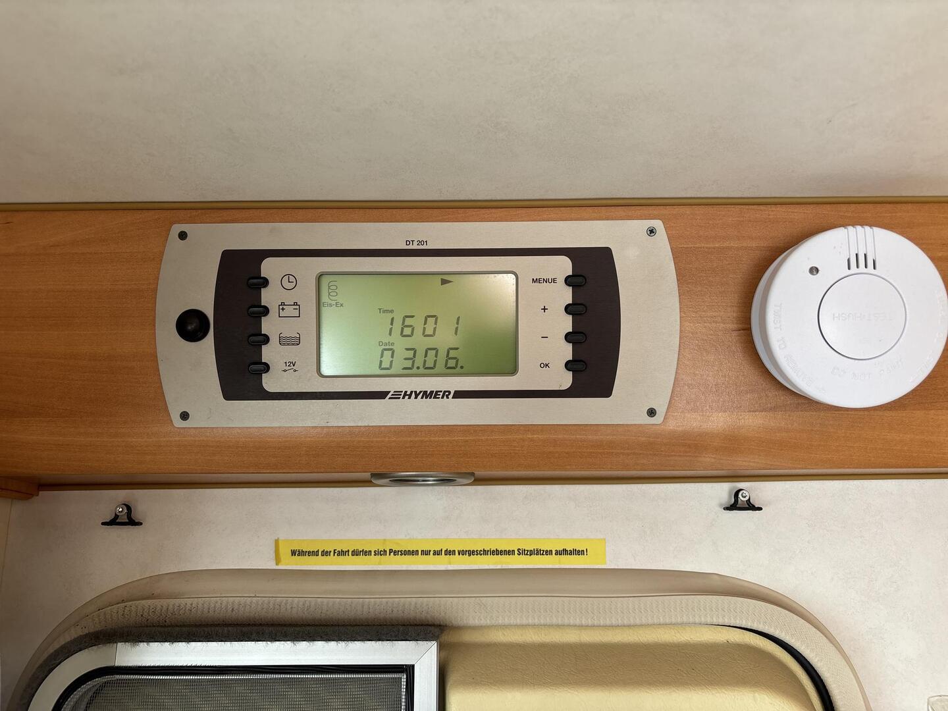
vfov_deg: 53.1
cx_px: 474
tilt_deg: +12.9
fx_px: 712
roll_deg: -1.1
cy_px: 356
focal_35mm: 26
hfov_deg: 67.3
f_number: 1.6
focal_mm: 5.96
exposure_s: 1/121
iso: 64
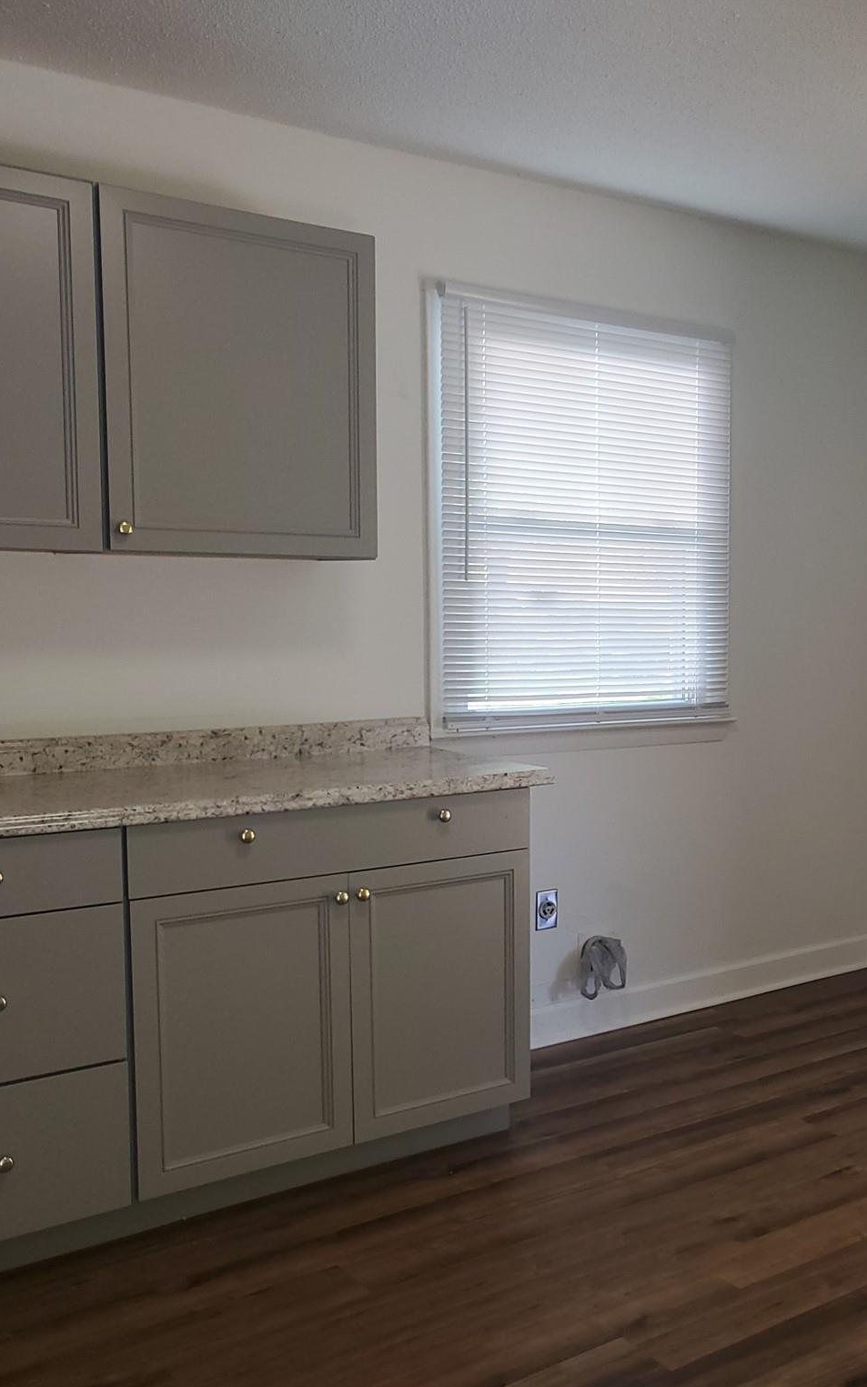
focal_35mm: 37
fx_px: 1399
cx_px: 871
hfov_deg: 31.7
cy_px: 695
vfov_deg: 52.8
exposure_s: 1/60
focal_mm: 4.3
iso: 64
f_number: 2.4
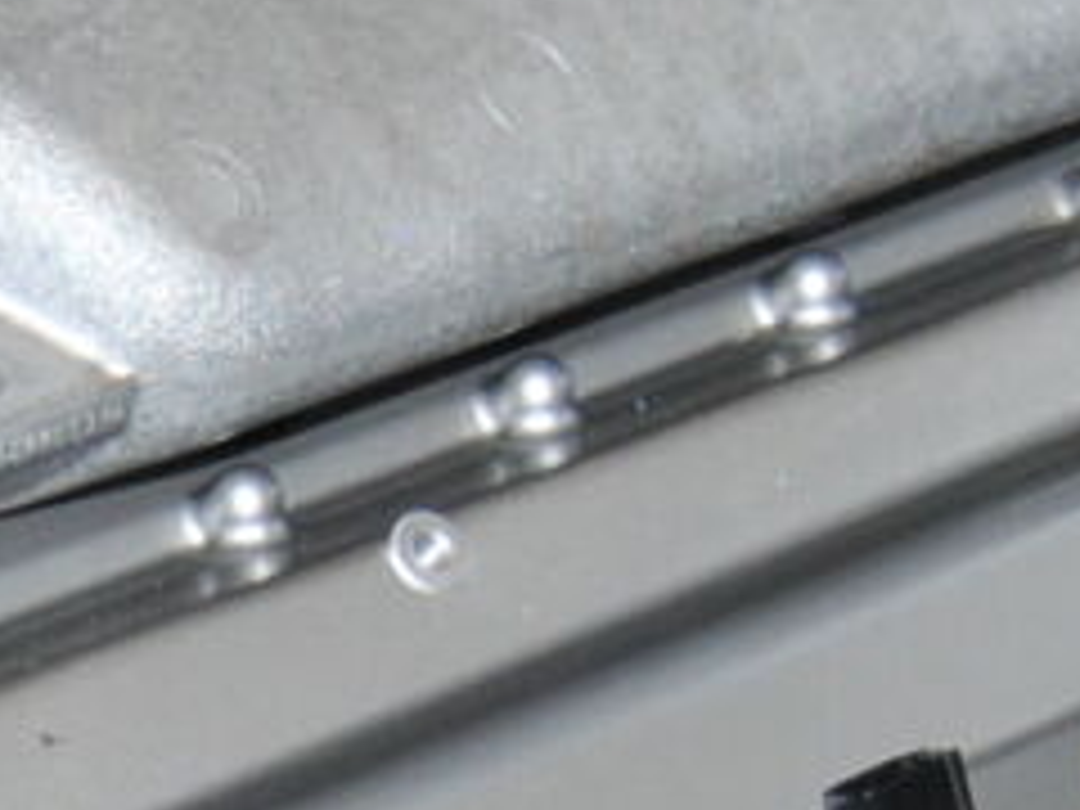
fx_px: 9017
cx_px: -378
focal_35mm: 289
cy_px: 1006
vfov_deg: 5.1
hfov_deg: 6.8
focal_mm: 30
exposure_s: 1/200
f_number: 4.2
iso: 400
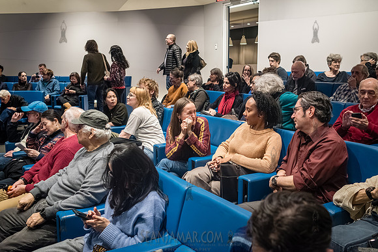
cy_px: 126
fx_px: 381
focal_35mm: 36
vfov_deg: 36.6
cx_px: 189
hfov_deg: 52.8
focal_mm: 35
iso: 8000
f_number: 5
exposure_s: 1/400
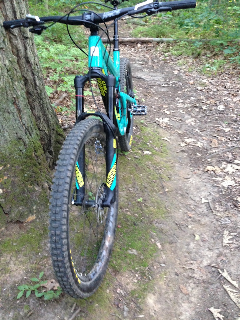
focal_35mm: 33
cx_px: 120
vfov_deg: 55.4
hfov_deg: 42.9
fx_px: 305
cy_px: 160
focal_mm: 4.12
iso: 320
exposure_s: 1/20
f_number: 2.4
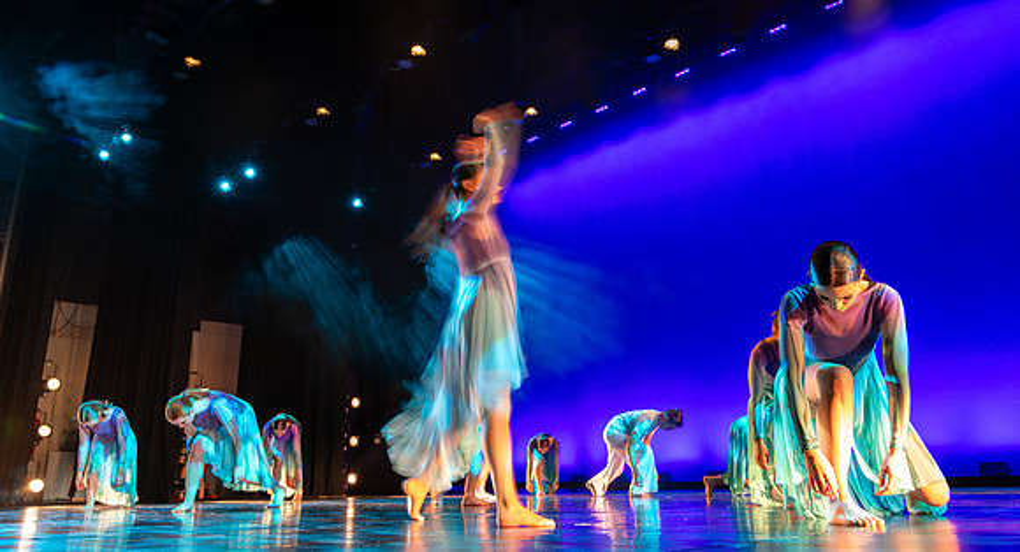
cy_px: 238
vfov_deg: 38.9
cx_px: 535
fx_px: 780
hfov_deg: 66.3
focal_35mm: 29
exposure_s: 1/4
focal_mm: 24
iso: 1000
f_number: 4
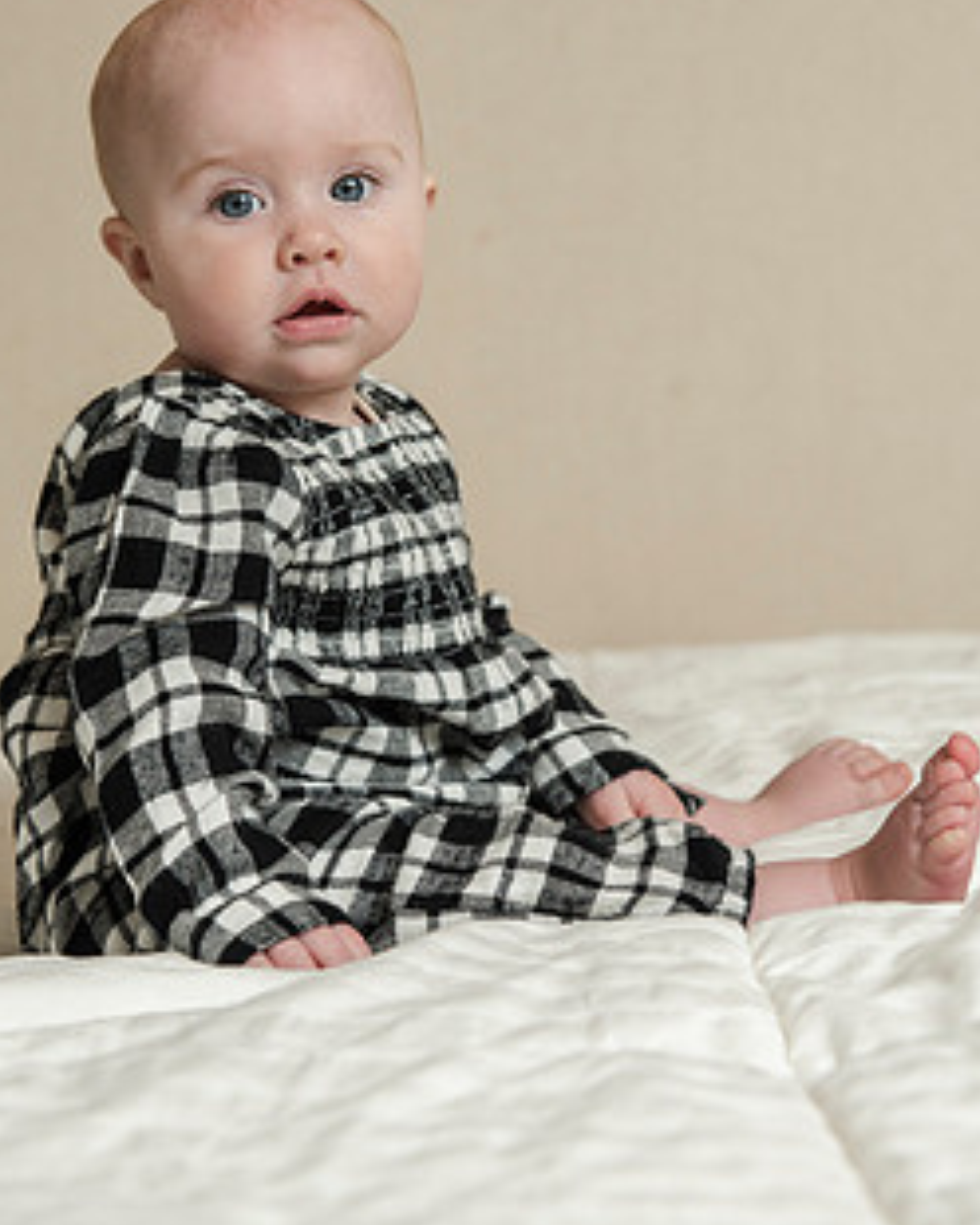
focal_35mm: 79
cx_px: 447
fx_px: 2864
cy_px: 419
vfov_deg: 24.0
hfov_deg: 19.4
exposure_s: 1/200
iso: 400
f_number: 5.6
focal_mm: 58
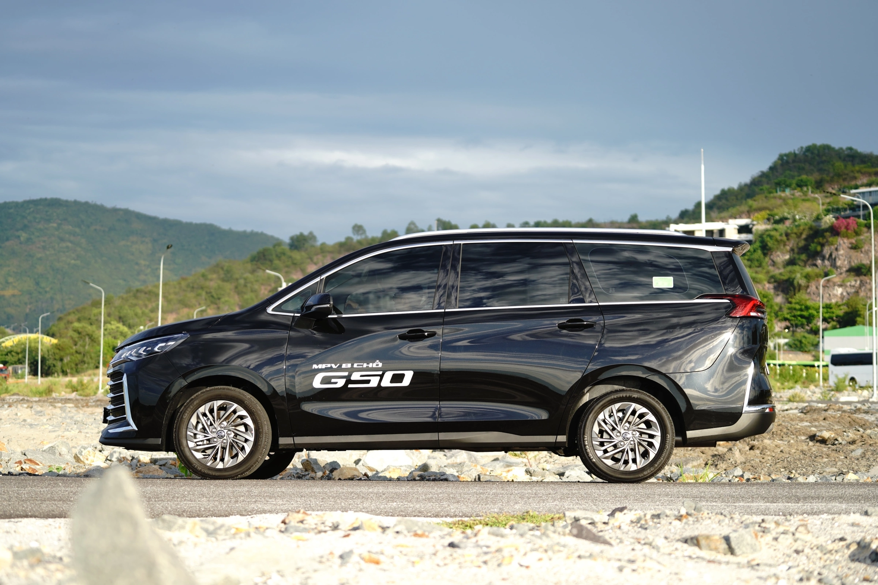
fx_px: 2244
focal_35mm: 92
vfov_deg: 14.9
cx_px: 439
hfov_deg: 22.1
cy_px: 292
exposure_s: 1/400
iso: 100
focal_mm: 92
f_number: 4
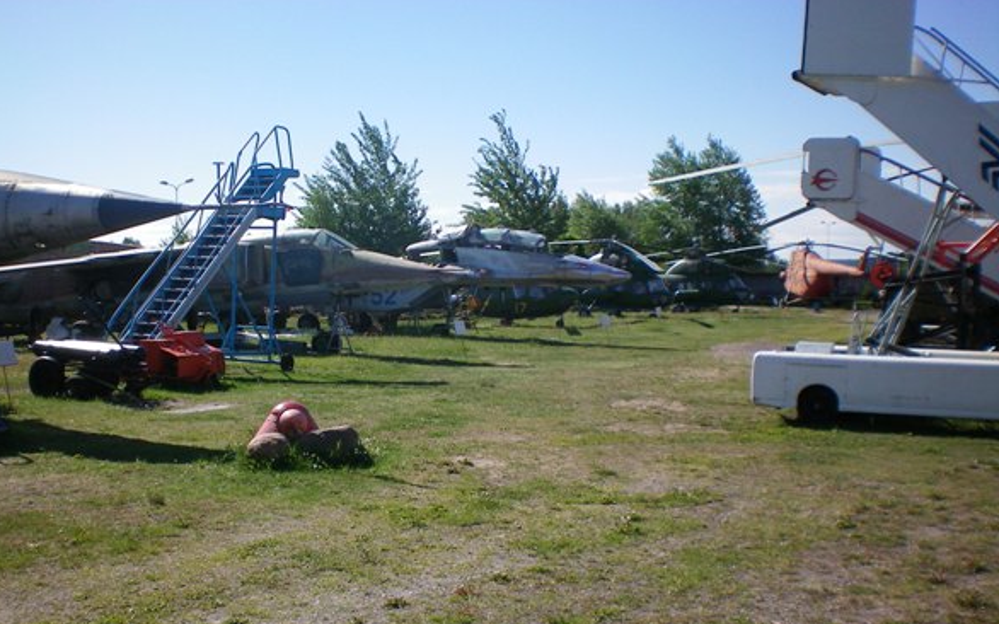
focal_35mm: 44
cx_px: 455
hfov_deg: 45.2
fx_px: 1198
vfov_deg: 29.0
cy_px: 404
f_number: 4.6
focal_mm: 6.3
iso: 64
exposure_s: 1/640
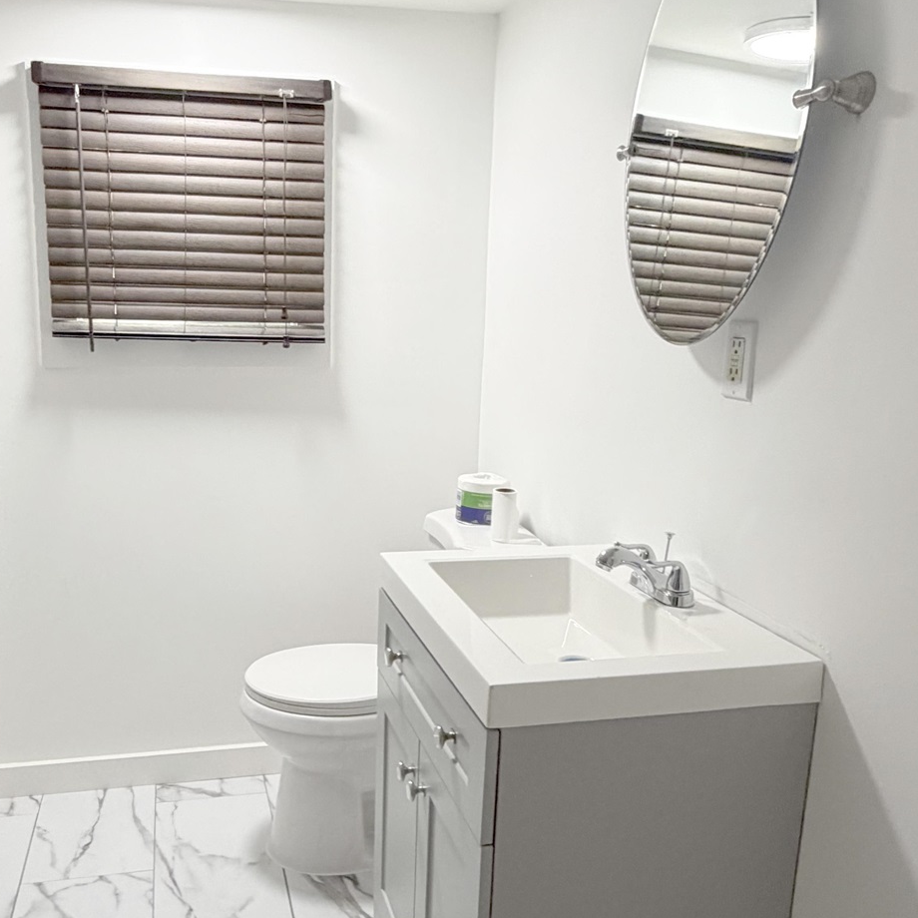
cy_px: 497
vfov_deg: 52.5
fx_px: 930
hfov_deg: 52.2
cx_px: 368
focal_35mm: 31
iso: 320
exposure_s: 1/120
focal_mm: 2.22
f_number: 2.2
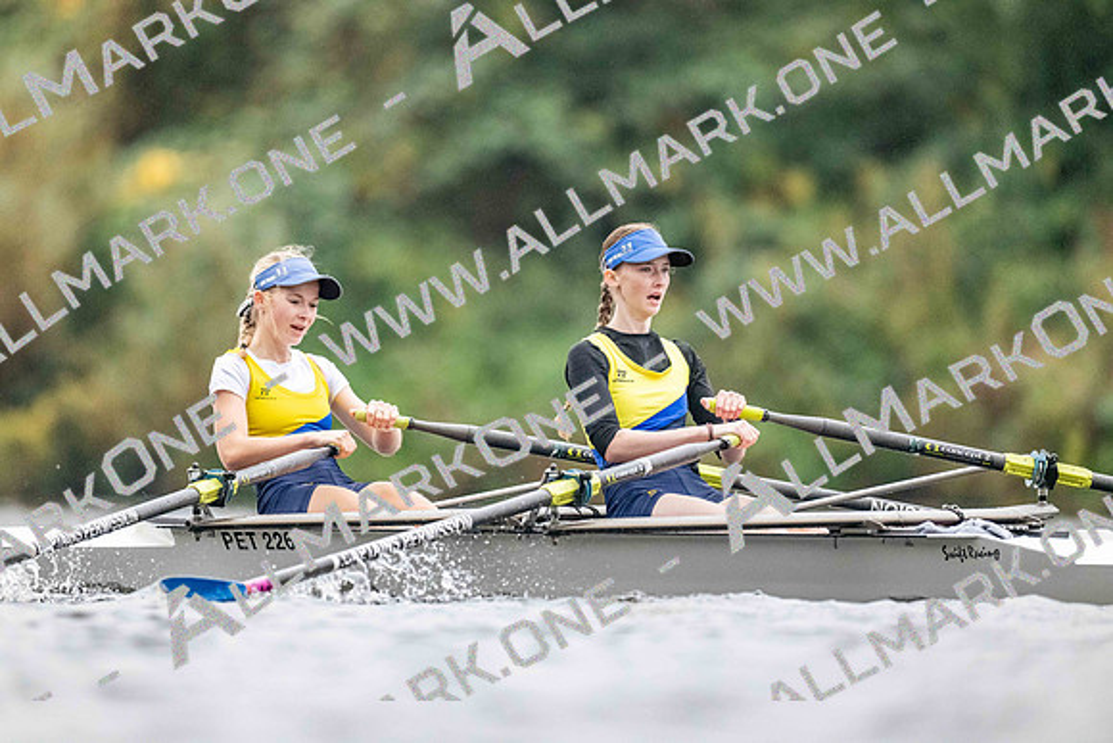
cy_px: 372
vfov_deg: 2.3
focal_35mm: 600
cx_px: 556
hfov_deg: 3.4
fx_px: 18553
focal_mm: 600
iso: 6400
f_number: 4
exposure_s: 1/2500
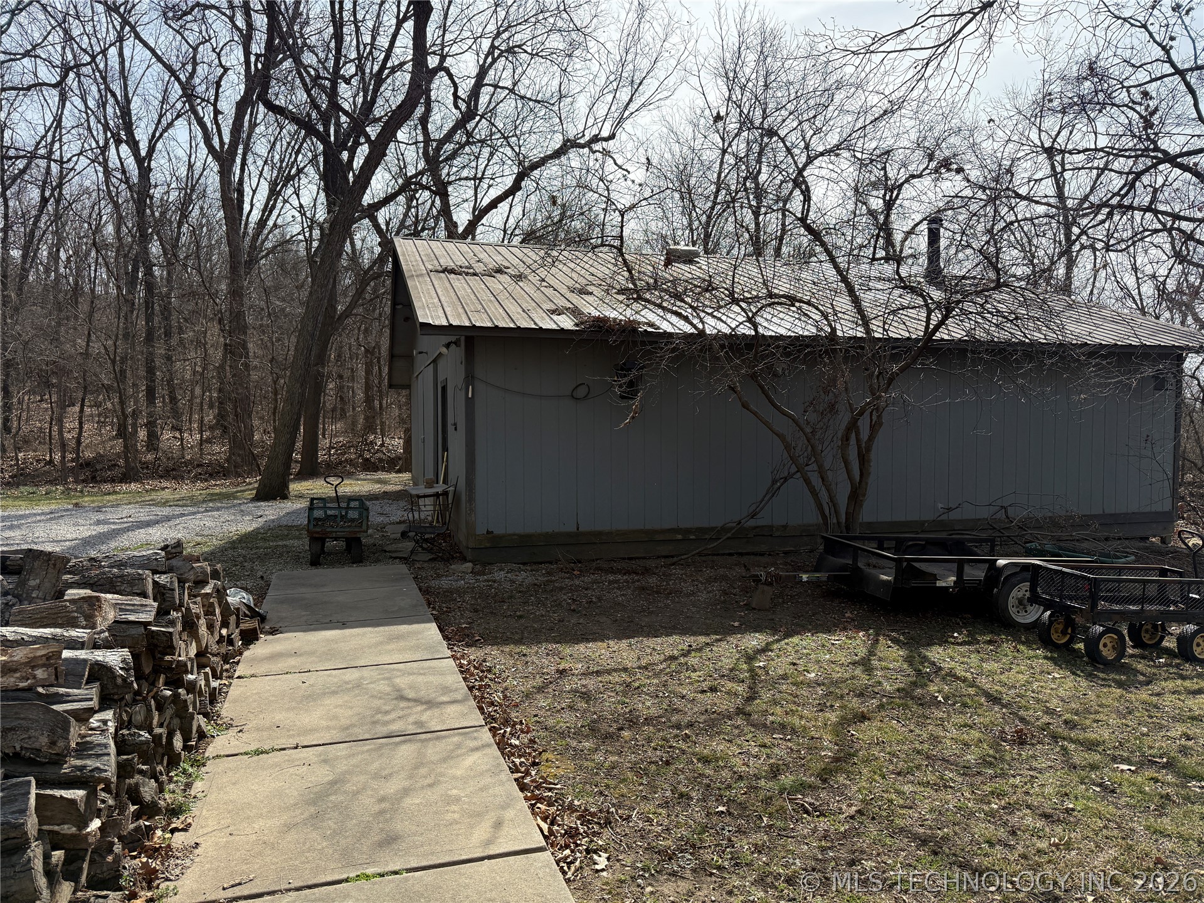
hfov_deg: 71.6
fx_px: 835
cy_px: 452
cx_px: 602
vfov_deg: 56.8
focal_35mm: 24
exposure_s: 1/4673
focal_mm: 6.76
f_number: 1.78
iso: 100
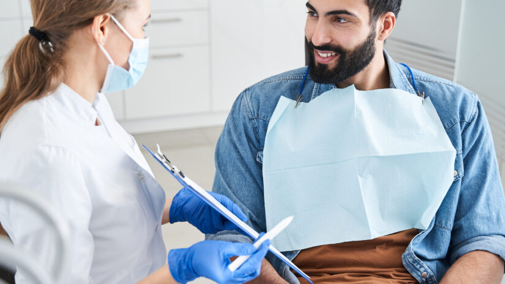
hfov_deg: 34.4
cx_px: 265
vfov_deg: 19.7
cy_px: 143
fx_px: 817
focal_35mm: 61
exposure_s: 1/160
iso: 125
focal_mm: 47
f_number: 3.2
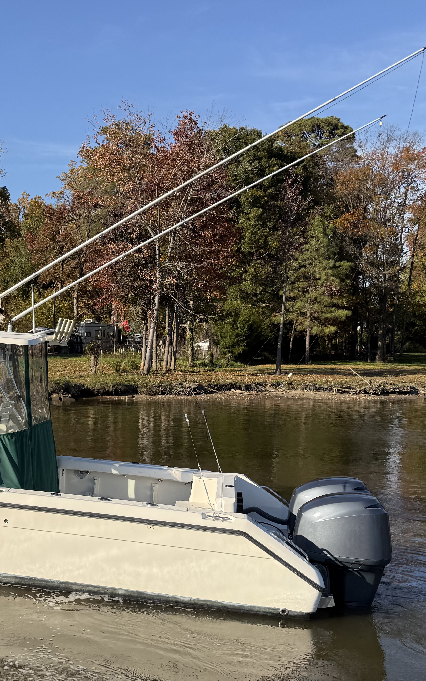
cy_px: 394
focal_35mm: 41
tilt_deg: -4.9
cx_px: -4
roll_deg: -1.0
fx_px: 762
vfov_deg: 48.0
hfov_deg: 29.1
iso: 80
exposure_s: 1/5319
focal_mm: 6.76
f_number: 1.78
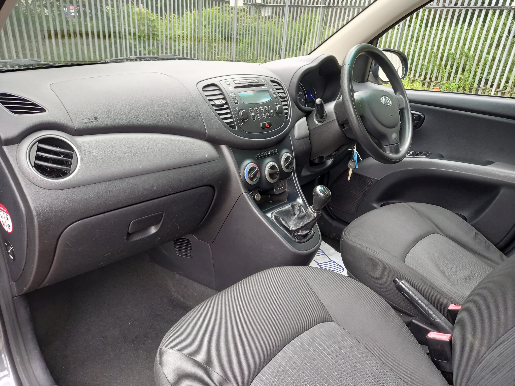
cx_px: 258
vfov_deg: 54.9
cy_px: 193
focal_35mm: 25
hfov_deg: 69.4
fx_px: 372
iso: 125
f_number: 2
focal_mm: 4.6
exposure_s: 1/60
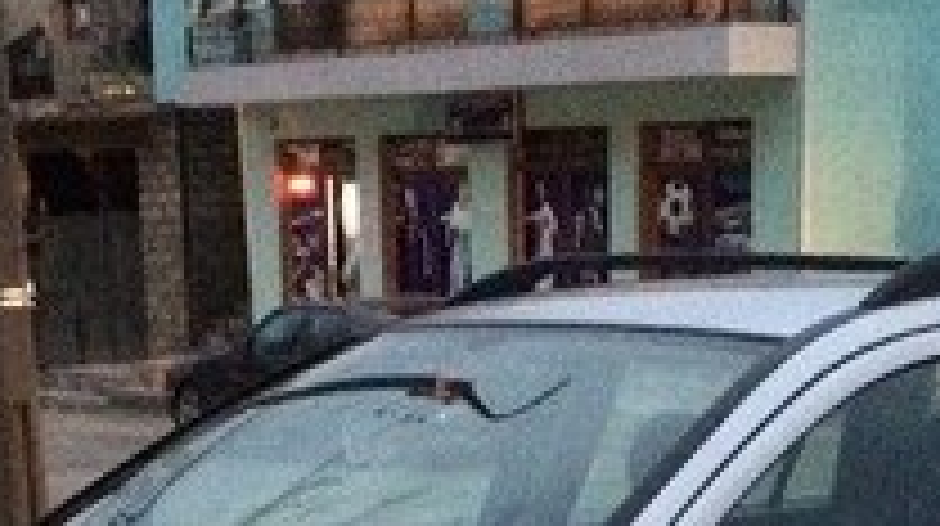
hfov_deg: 21.3
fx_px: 2490
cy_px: 852
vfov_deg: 11.4
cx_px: 576
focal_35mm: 100
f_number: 2.2
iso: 400
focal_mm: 4.15
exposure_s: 1/17
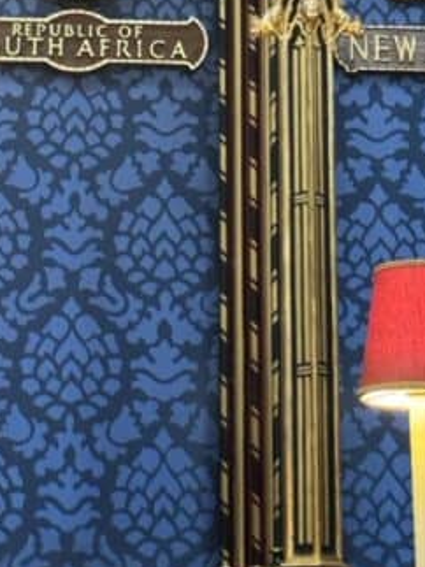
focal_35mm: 119
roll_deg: -0.8
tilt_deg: +18.5
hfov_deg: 12.4
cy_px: 86
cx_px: 121
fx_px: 1949
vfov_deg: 16.4
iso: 500
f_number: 1.78
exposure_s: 1/33
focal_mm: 6.86
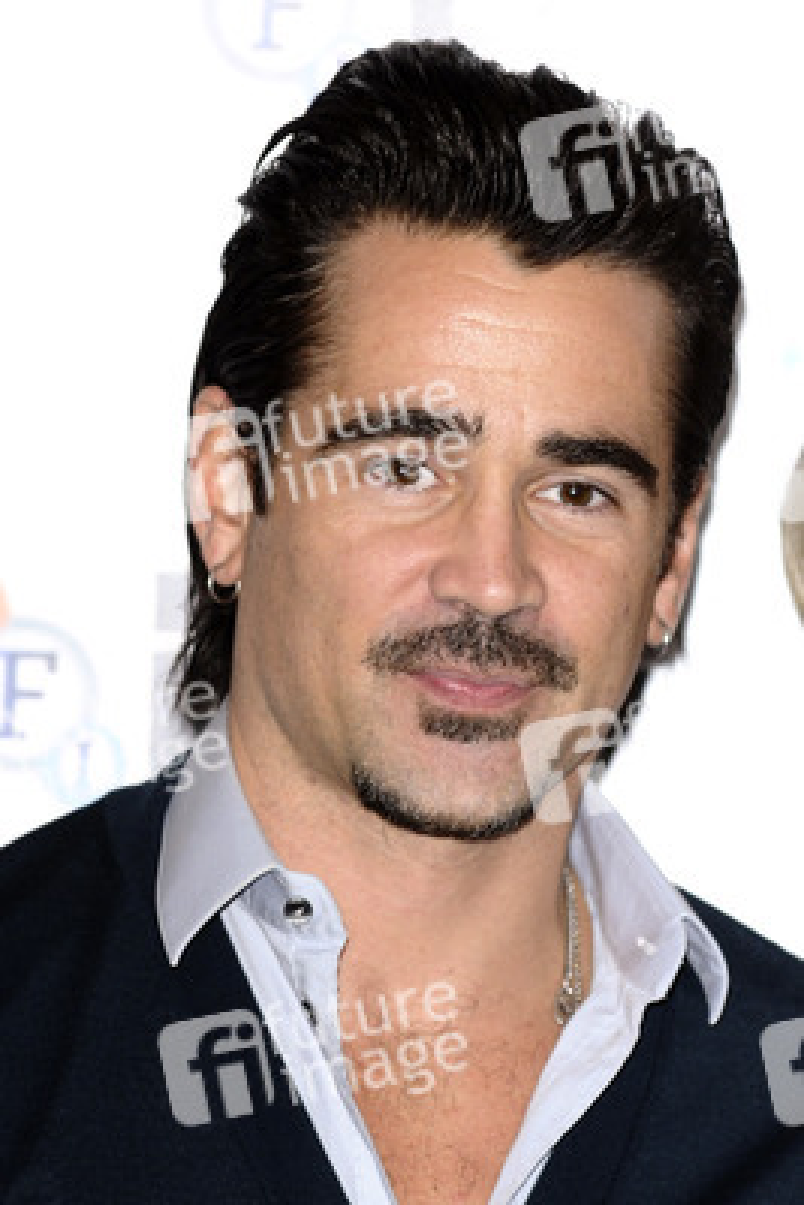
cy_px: 602
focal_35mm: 278
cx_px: 402
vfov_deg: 7.4
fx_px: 9287
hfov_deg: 5.0
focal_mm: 185
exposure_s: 1/200
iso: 320
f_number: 4.5
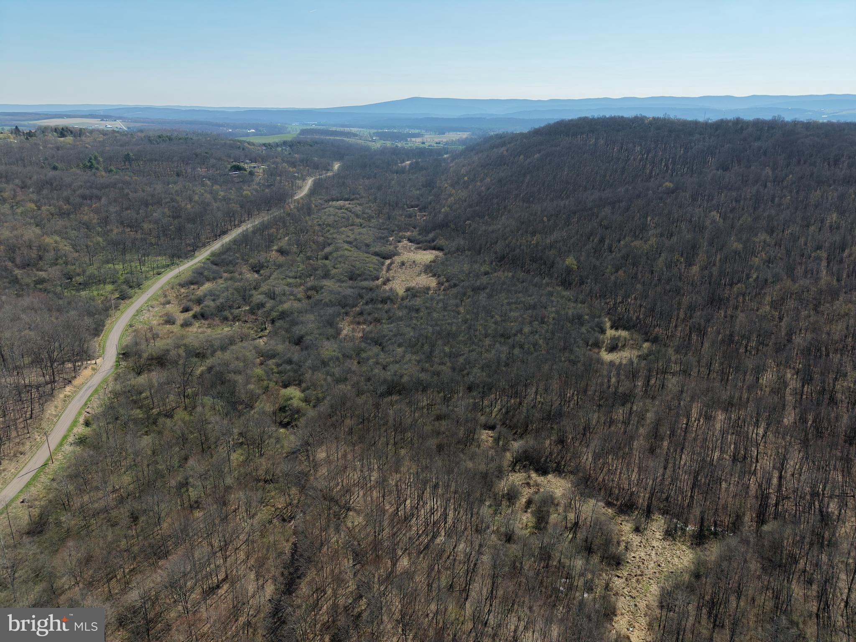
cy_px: 321
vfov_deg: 56.8
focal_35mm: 24
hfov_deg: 71.6
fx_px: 593
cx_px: 428
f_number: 1.8
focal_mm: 8.67
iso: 400
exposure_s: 1/6400
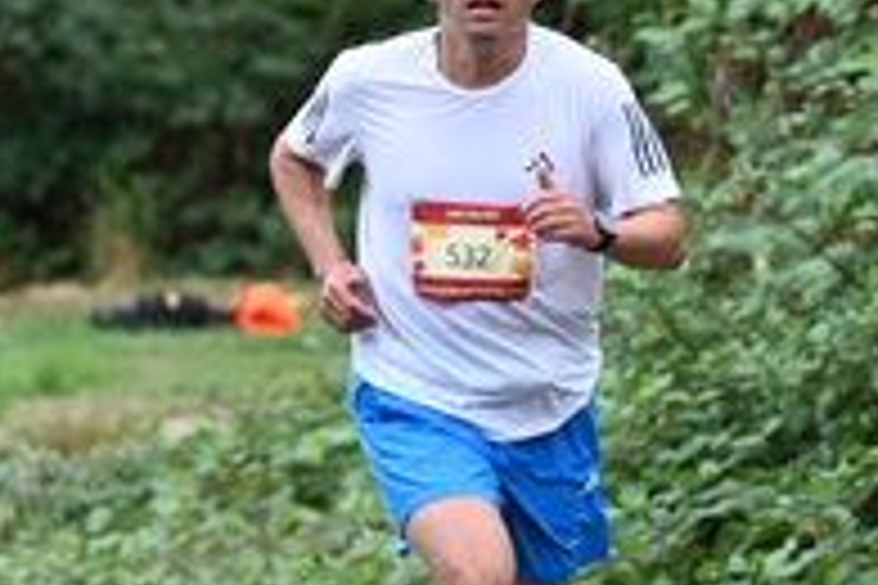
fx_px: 13730
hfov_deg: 3.7
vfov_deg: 2.4
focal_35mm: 563
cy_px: 227
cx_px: 315
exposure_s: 1/250
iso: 800
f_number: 6.3
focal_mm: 200
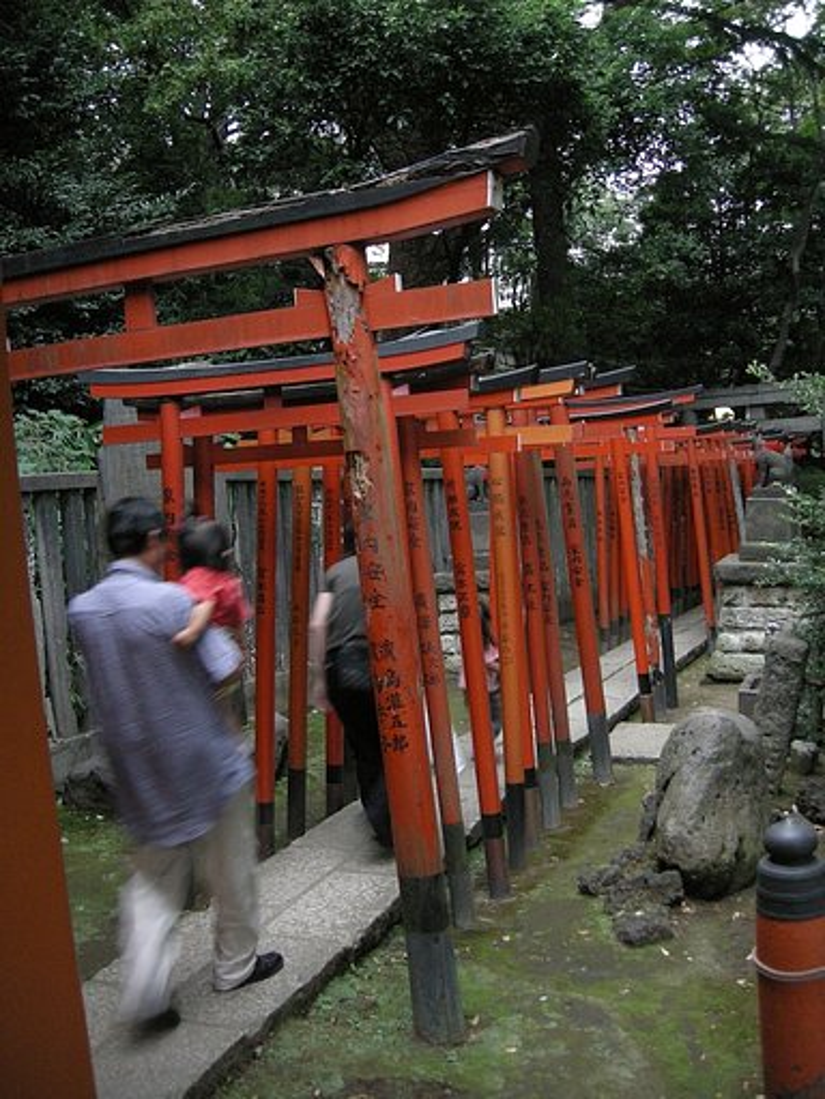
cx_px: 412
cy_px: 550
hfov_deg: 39.7
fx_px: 1144
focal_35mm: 36
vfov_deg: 51.4
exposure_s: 1/13.3
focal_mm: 7.5
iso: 400
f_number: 2.7
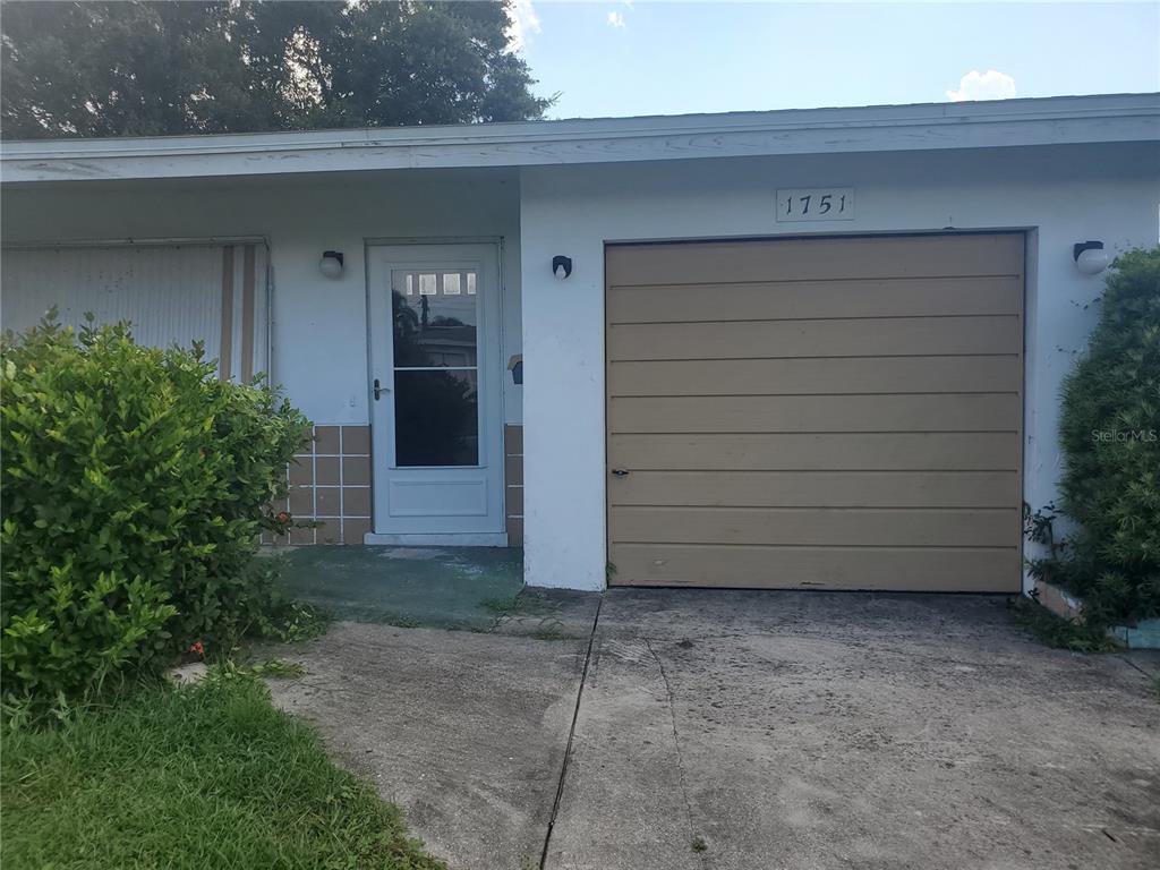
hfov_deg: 67.3
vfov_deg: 53.1
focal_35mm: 26
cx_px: 580
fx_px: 871
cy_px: 435
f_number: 2.4
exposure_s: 1/902
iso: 50
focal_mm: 4.3
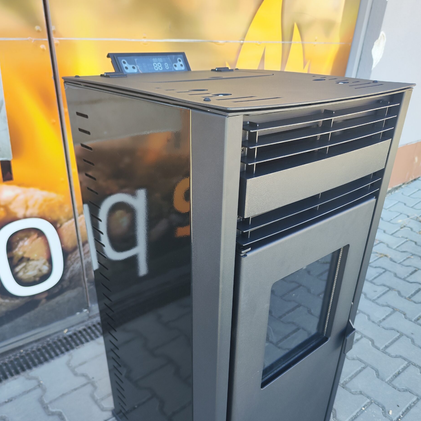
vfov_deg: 56.6
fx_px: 385
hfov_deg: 57.3
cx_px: 215
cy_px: 264
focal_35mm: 28
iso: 84
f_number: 1.69
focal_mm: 7.01
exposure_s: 1/100
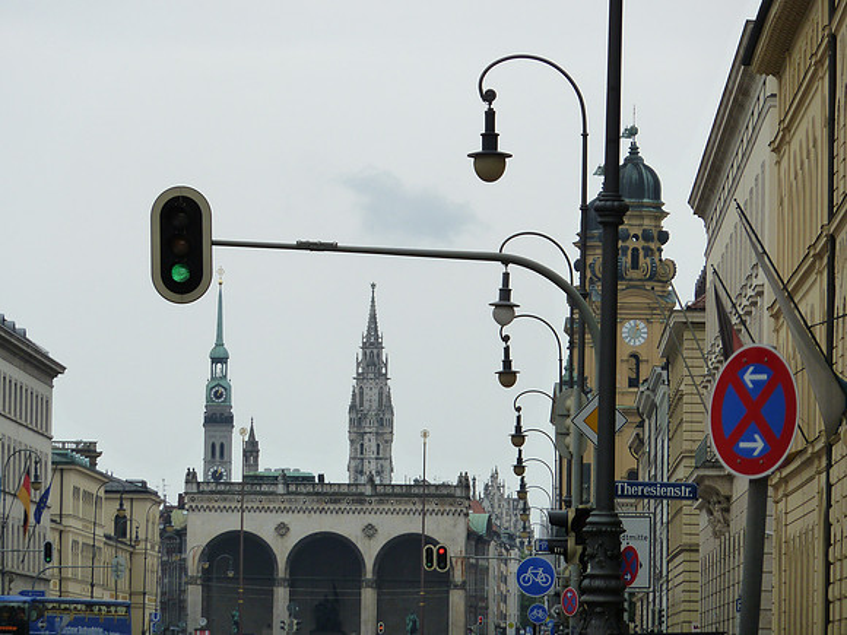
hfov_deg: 8.8
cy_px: 318
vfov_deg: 6.6
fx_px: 5505
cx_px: 424
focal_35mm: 225
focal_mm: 37
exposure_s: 1/500
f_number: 4.6
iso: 125
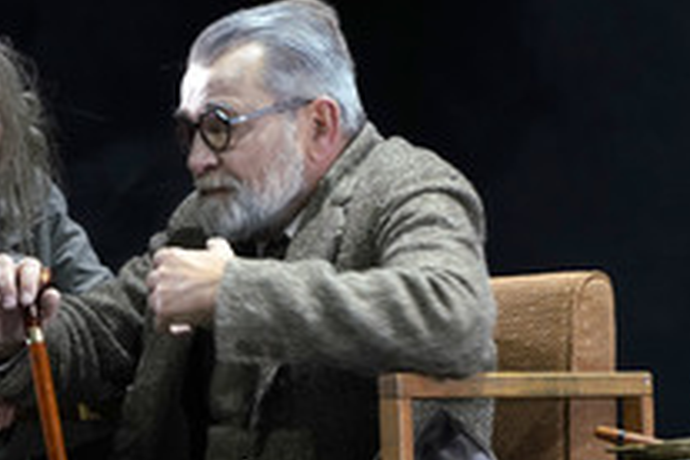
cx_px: 55
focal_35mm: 436
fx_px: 8356
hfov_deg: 4.7
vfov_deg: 3.2
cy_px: 387
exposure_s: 1/125
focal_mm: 200
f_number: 5.6
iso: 1000
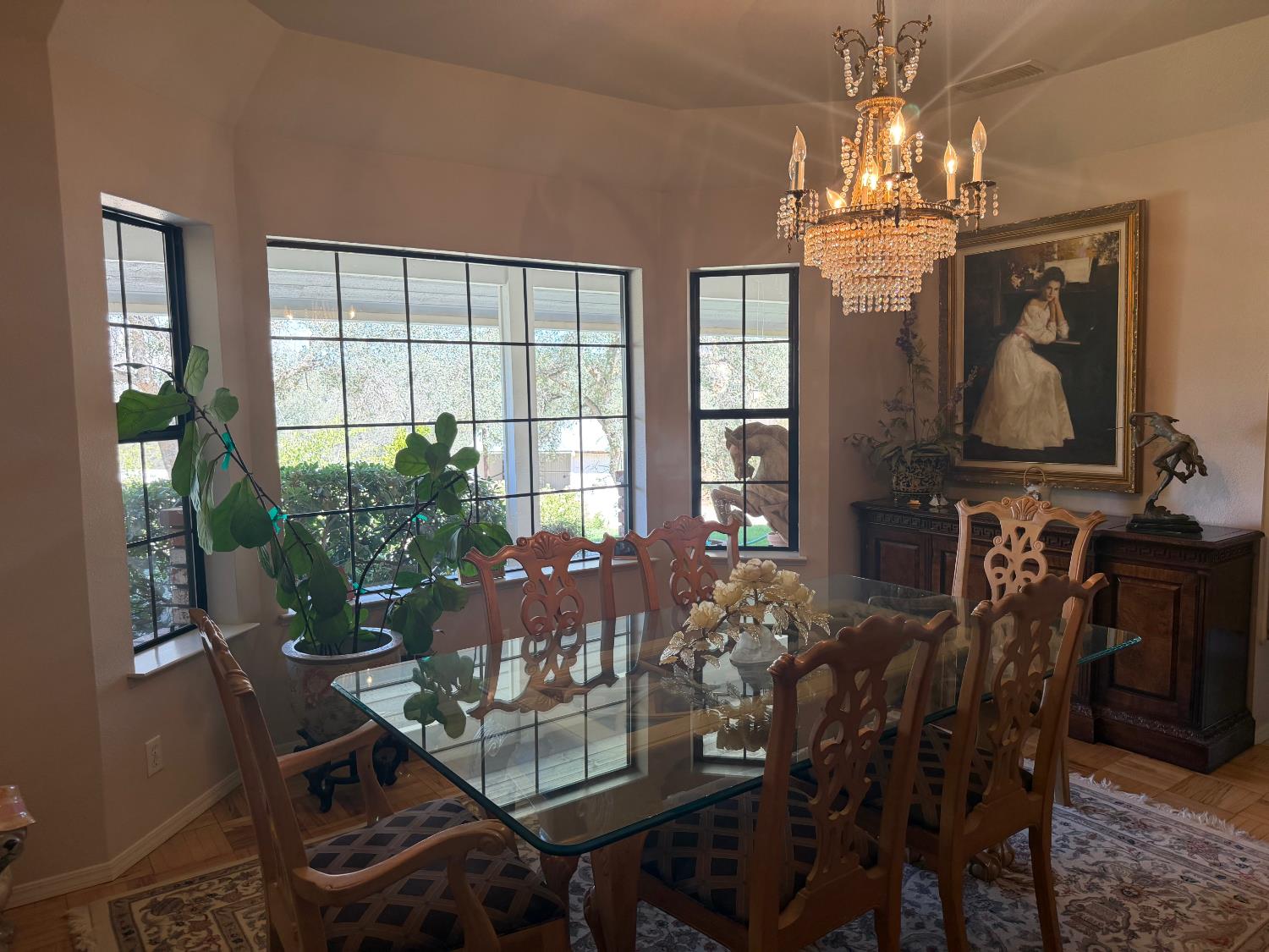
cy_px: 476
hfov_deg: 71.6
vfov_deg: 56.8
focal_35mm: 24
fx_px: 880
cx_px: 634
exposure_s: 1/120
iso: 200
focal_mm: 6.76
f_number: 1.78
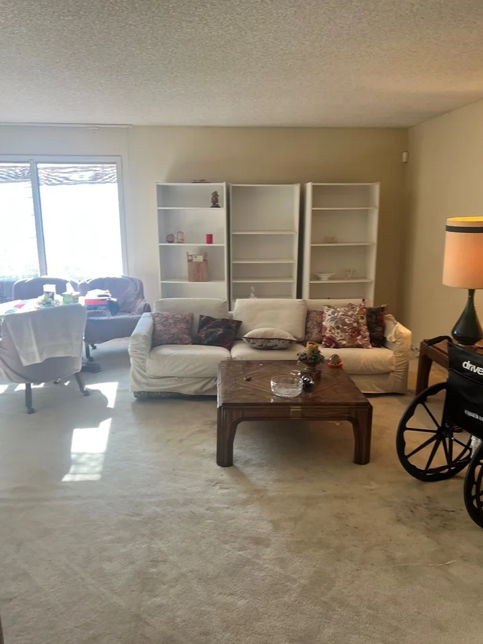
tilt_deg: -10.5
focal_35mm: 28
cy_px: 326
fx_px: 521
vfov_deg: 63.4
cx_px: 252
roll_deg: -1.7
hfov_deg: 49.7
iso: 64
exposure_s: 1/60
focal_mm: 5.7
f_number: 1.5
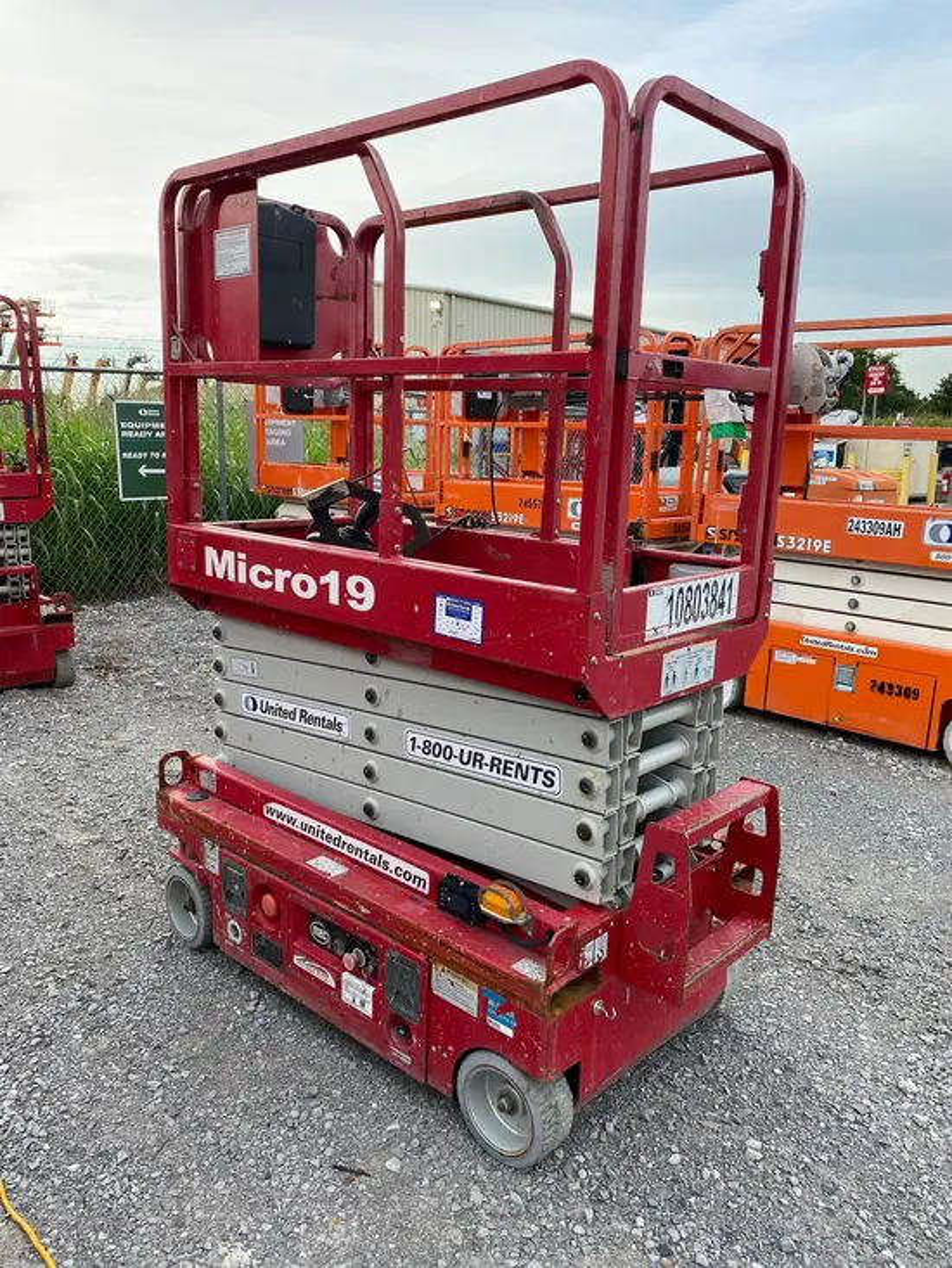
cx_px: 476
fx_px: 953
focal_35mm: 26
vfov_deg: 67.3
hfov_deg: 53.1
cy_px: 634
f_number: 1.8
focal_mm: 4.25
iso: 32
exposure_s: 1/428
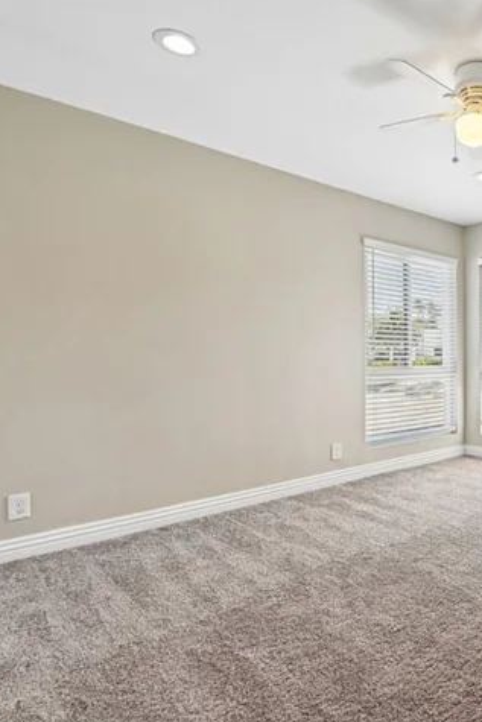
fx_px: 462
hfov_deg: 47.8
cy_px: 342
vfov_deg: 76.0
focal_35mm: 23
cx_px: 457
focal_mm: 13
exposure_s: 1/15
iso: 250
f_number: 8
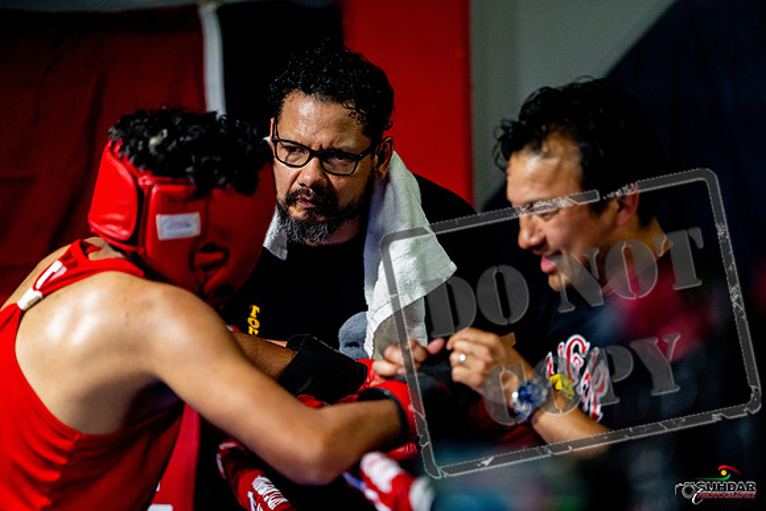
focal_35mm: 132
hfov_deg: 15.5
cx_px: 383
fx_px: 2809
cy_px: 256
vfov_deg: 10.4
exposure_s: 1/1000
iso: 4000
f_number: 2
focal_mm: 132
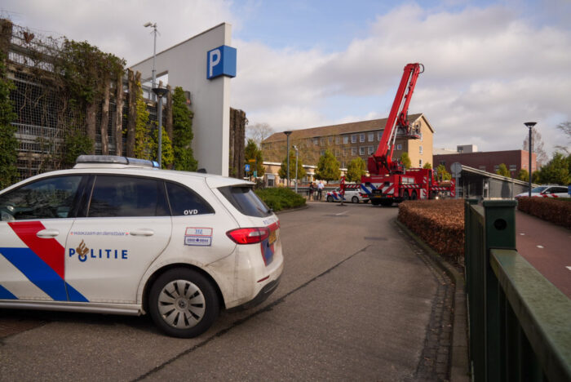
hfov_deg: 67.3
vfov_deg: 48.0
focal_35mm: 27
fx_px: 429
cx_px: 286
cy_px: 191
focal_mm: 27
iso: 500
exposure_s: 1/160
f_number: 22
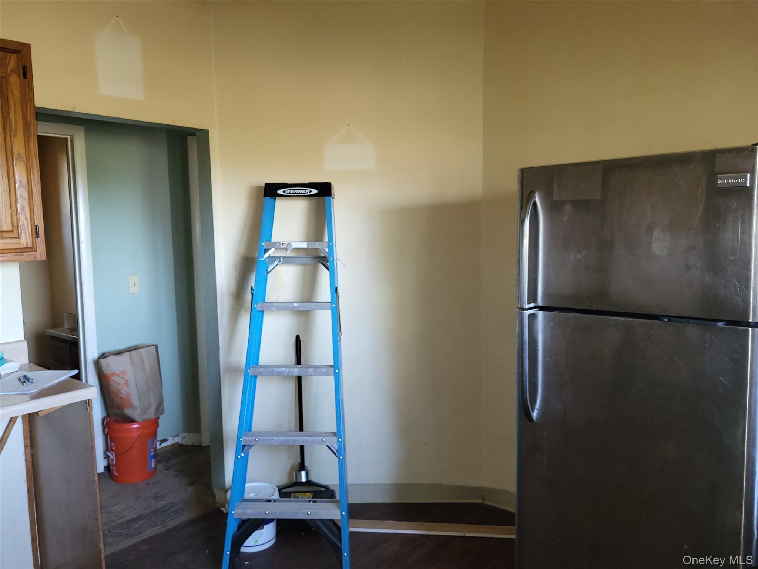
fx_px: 569
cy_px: 284
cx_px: 379
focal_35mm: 26
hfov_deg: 67.3
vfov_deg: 53.1
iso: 125
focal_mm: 5.4
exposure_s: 1/17.2
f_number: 1.8
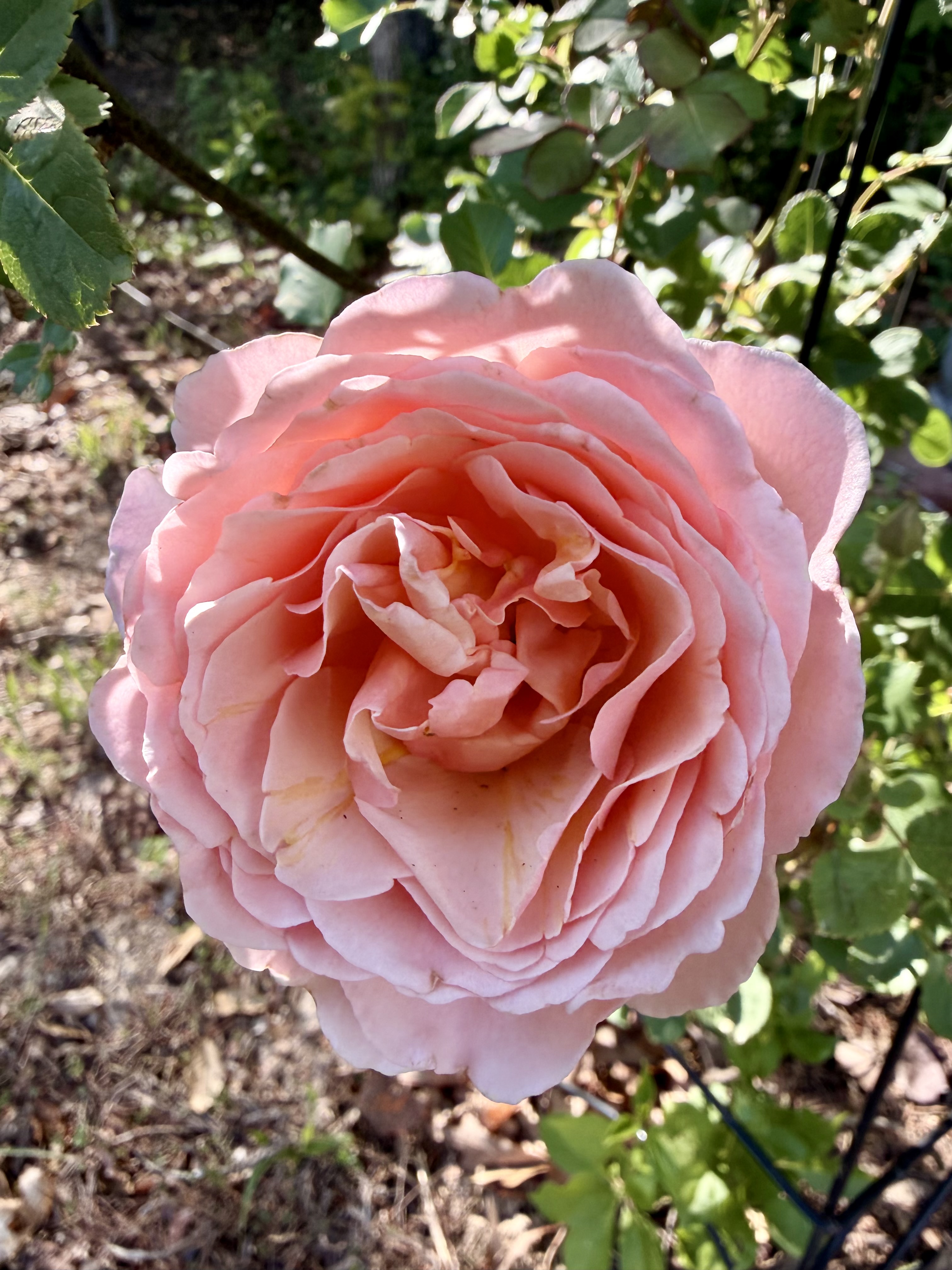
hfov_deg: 56.8
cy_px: 635
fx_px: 880
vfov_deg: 71.6
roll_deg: -2.5
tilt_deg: -33.2
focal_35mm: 24
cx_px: 476
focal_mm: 2.22
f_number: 2.2
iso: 40
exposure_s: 1/179
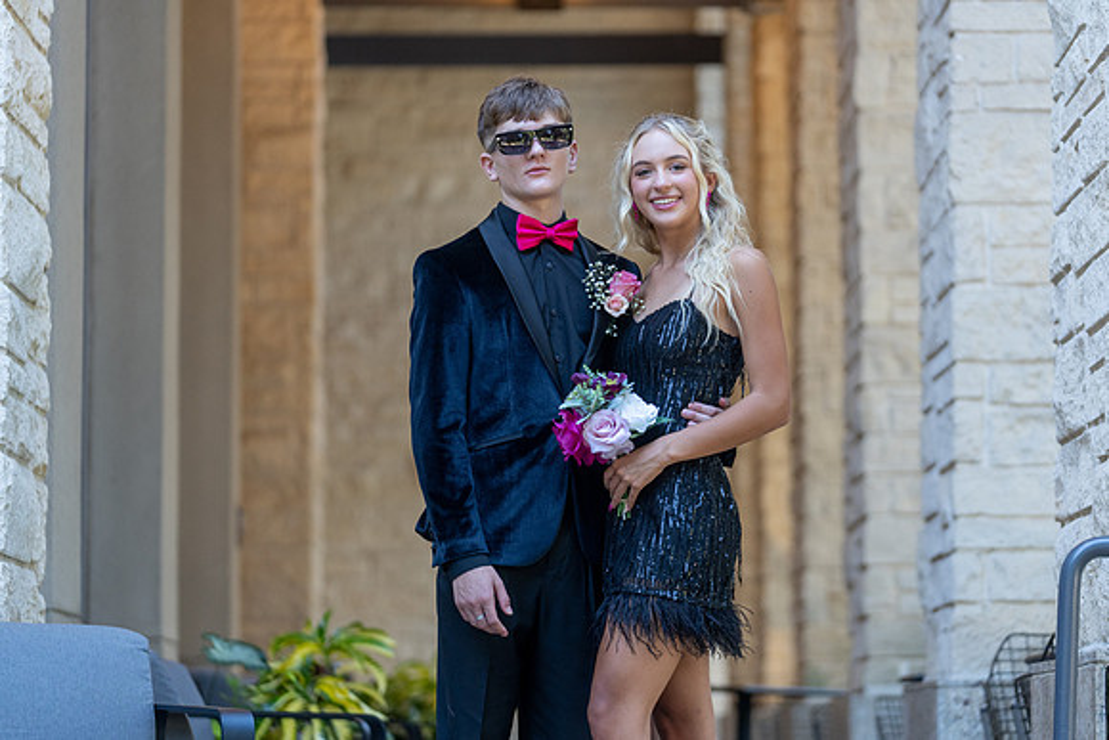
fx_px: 3855
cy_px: 370
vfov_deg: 11.0
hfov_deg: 16.4
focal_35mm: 125
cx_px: 554
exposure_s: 1/320
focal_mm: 120
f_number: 2.8
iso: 1000
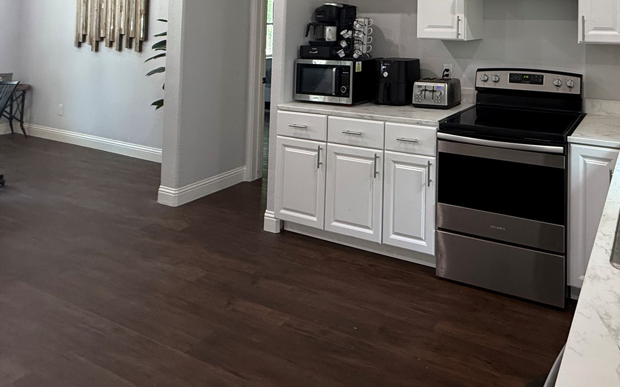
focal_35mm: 25
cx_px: 497
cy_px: 5
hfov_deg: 65.9
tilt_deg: +2.0
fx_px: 422
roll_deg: -0.8
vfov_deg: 42.8
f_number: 2.2
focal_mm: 2.22
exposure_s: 1/60
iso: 200
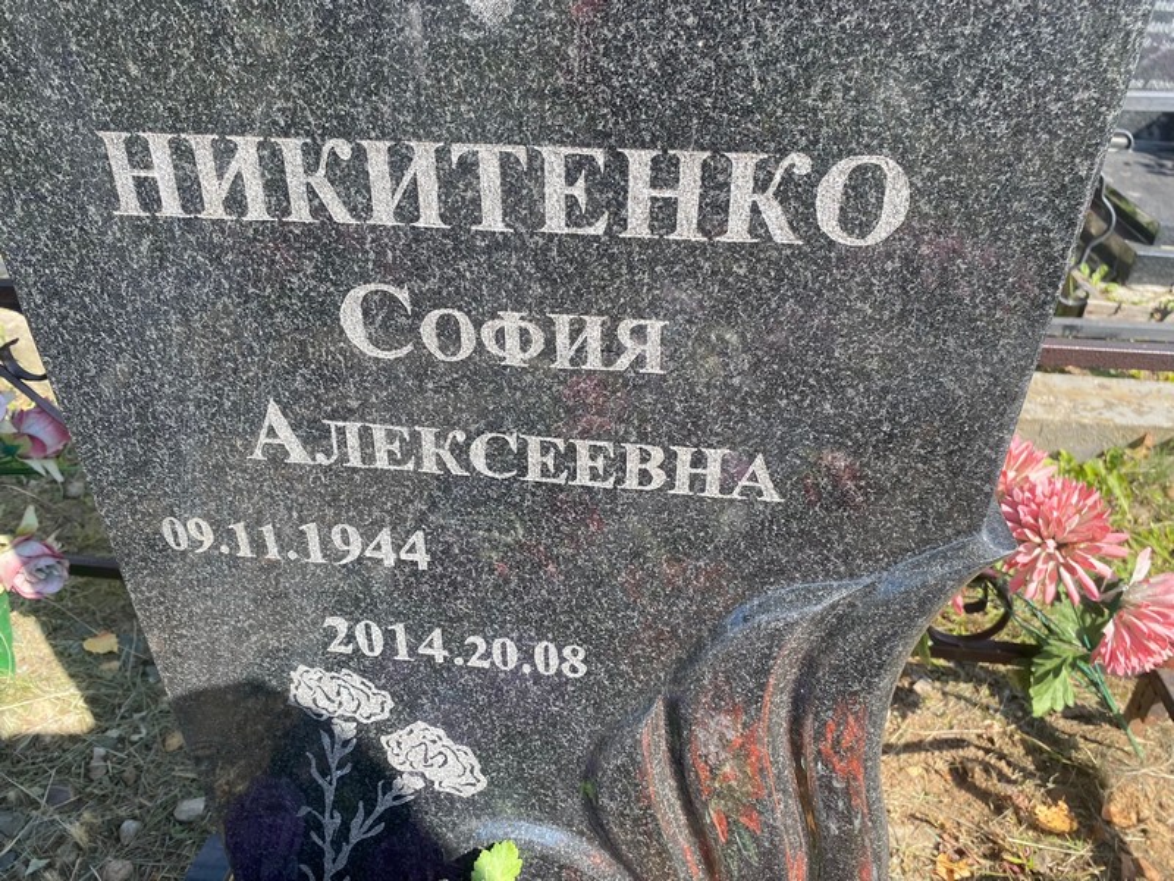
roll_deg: -0.5
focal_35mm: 26
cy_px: 440
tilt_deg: -30.6
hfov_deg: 67.3
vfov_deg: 53.1
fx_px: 882
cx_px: 587
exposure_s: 1/728
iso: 32
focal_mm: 4.25
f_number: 1.8
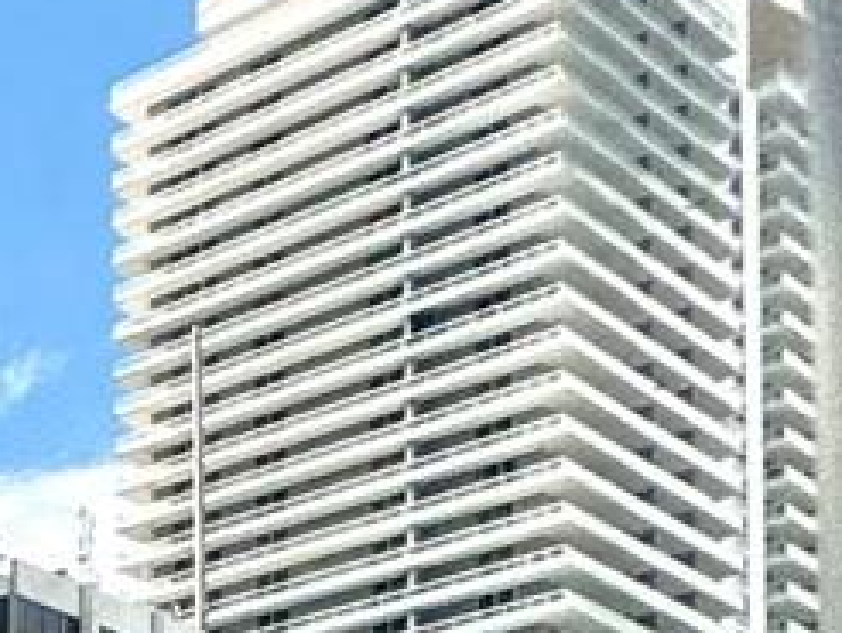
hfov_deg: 11.4
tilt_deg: +0.5
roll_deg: -0.8
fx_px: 2216
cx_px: -1711
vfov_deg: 12.9
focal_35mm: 91
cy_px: 1454
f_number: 2.2
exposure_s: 1/1536
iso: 40
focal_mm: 2.22
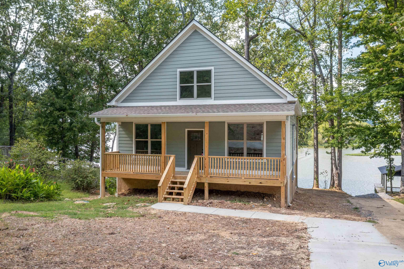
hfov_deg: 65.5
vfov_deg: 46.4
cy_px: 134
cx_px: 202
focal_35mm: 28
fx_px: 314
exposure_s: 1/120
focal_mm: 10.26
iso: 200
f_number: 5
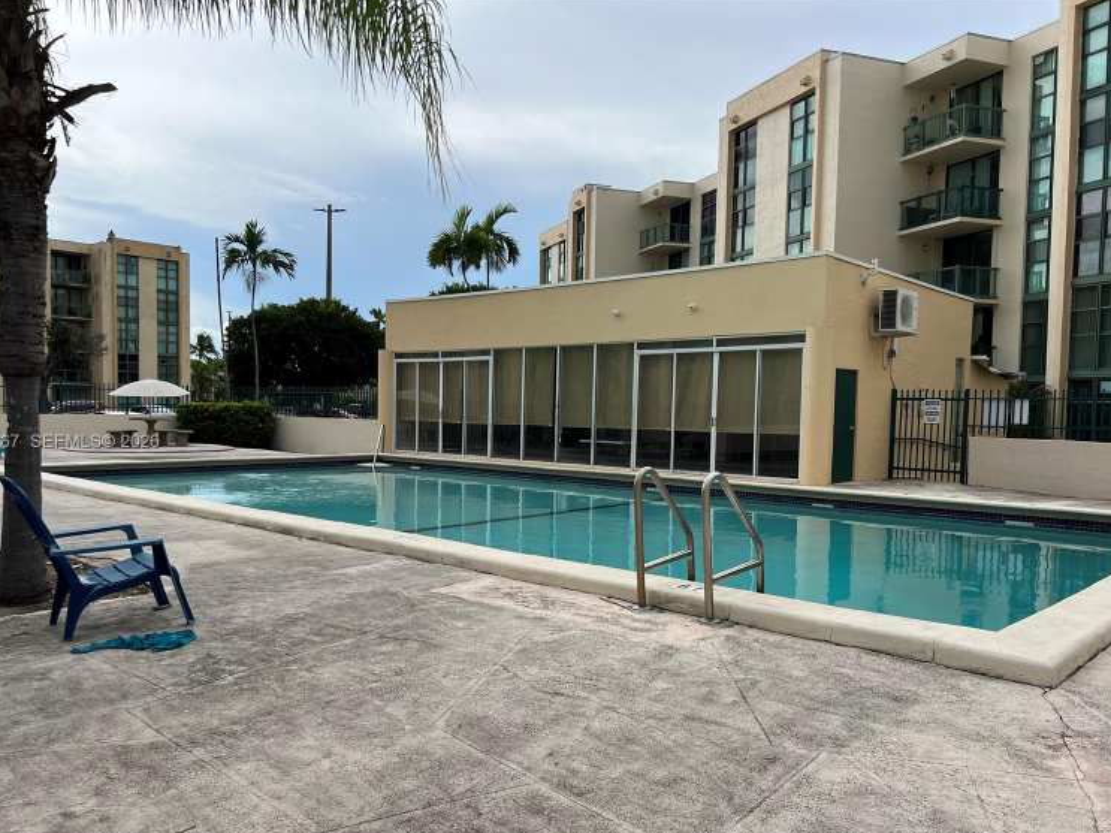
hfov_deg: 63.4
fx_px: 899
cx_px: 525
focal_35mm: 28
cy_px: 443
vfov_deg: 49.7
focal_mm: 5.7
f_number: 1.5
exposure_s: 1/2513
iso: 50
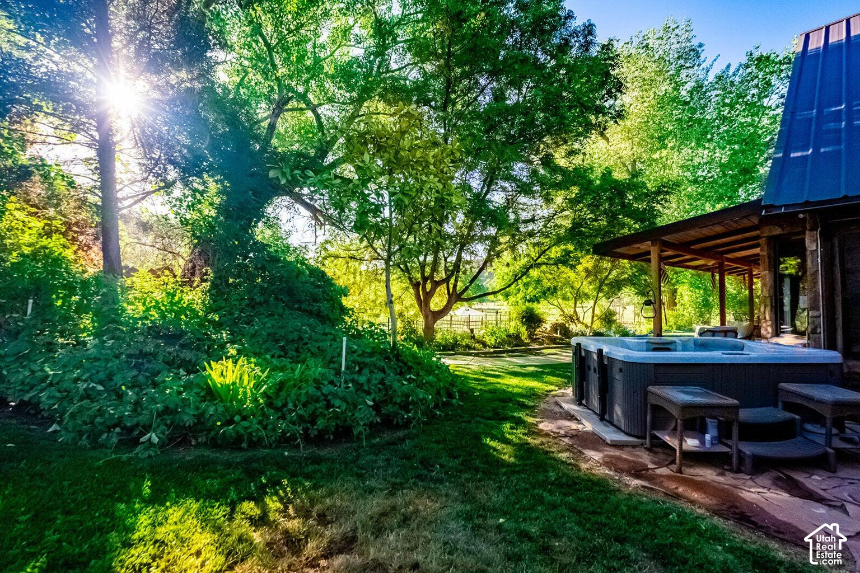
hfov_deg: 98.5
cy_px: 286
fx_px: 371
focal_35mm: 16
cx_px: 430
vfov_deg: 75.5
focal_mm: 10
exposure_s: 1/4000
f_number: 4
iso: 2500
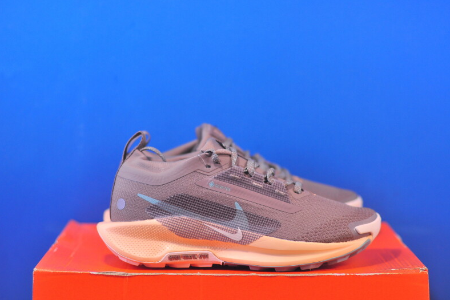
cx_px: 225
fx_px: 950
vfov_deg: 18.0
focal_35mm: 76
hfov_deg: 26.6
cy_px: 150
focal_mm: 50
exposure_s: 1/320
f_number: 2.2
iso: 250
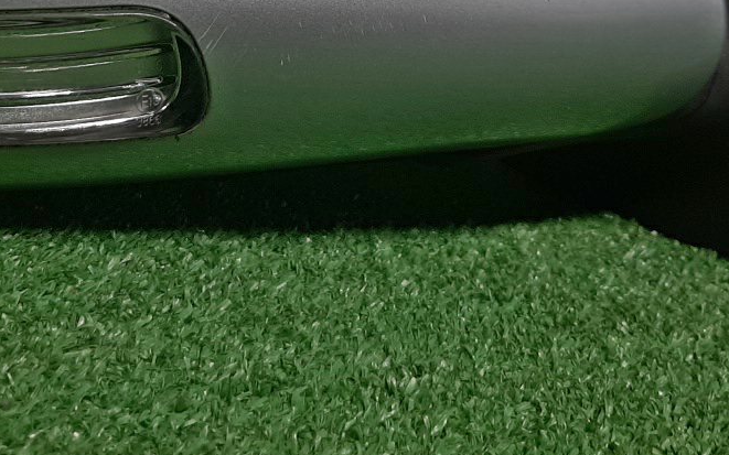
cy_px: -44
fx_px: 1192
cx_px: 279
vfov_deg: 20.6
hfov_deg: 33.9
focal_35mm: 60
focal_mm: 3.93
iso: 52
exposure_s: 1/100
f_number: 1.7
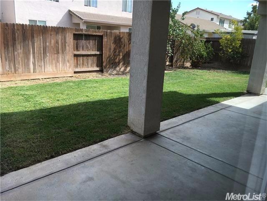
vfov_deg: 48.2
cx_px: 134
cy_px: 100
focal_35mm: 29
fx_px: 224
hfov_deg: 61.7
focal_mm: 4.15
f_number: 2.2
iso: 25
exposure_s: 1/400
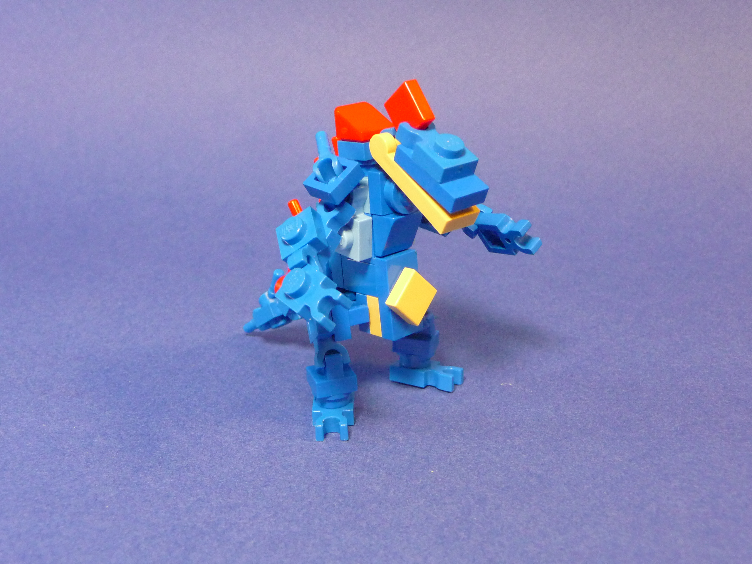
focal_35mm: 48
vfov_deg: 30.3
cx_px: 376
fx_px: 1043
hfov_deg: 39.7
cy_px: 282
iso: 400
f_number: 4.2
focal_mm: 8
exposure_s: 1/30
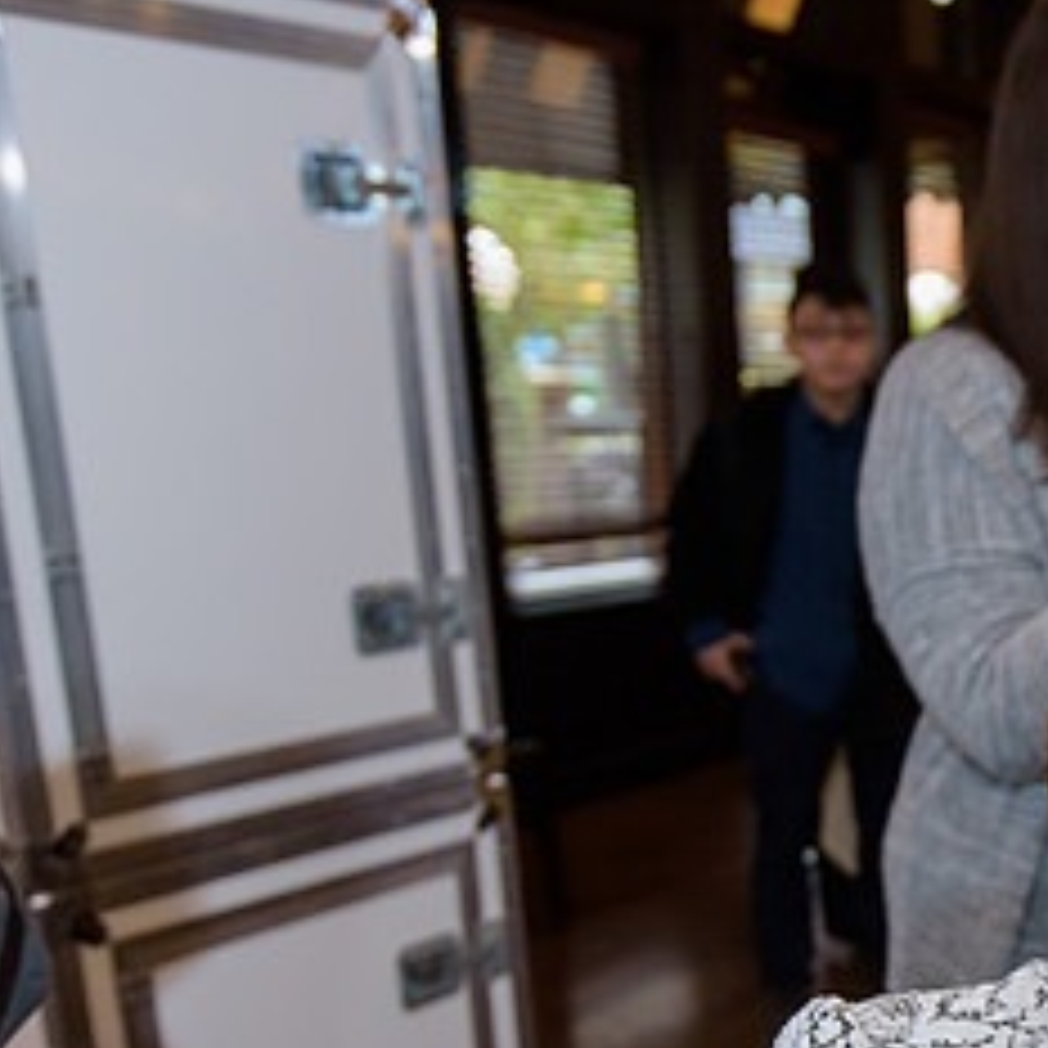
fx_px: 1884
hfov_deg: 27.0
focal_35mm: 55
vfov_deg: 30.2
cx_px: 1295
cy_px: 861
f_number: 4
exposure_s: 1/125
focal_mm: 26
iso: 1600
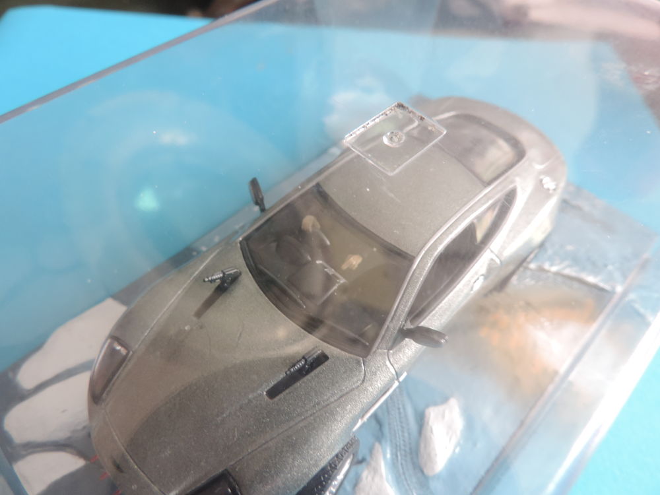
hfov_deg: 71.6
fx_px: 458
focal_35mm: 24
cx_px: 330
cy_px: 248
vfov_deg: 56.8
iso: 320
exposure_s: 1/30
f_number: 3
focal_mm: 4.3
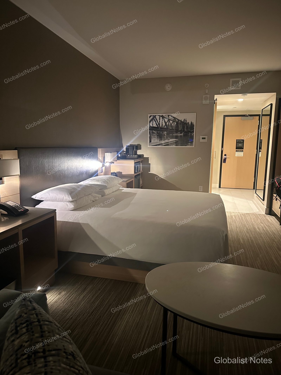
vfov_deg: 71.6
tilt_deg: -8.5
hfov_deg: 56.8
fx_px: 260
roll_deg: -1.5
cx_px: 140
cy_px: 188
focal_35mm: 24
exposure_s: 1/40
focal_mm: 6.86
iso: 1000
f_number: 1.78
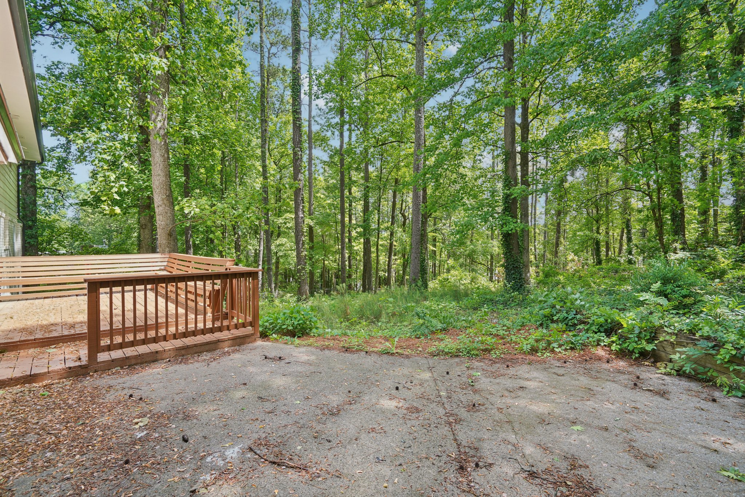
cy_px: 248
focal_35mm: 16
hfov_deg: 96.7
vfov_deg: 73.7
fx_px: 331
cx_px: 372
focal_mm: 16
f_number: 8
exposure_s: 1/30
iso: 200
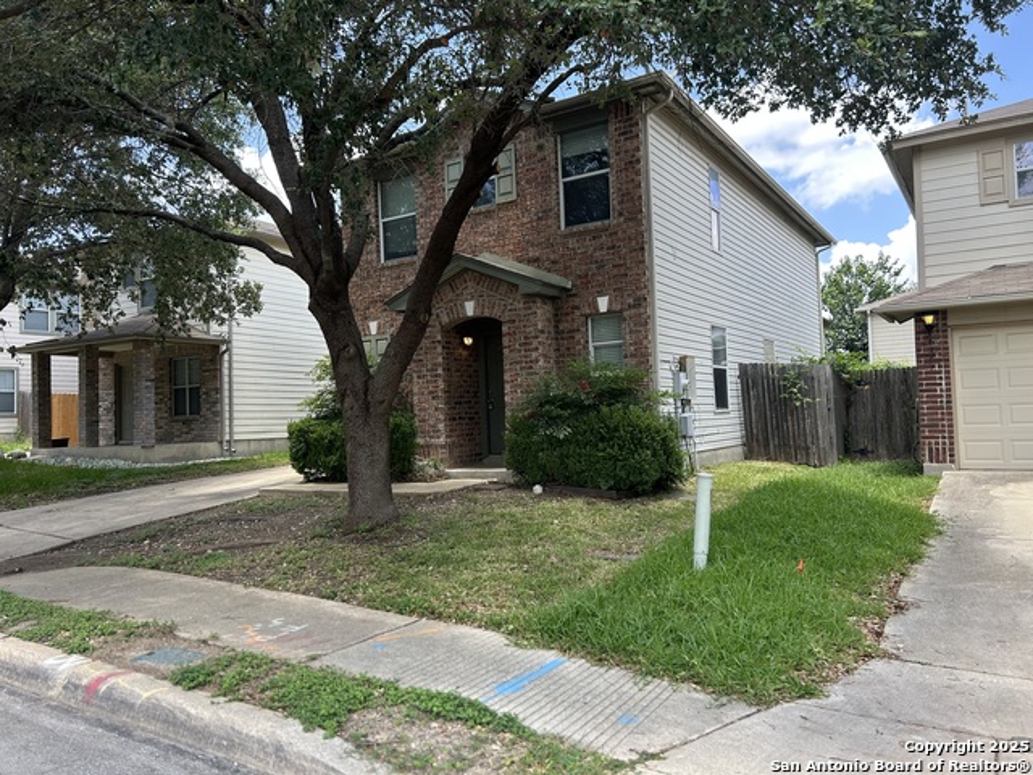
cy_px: 388
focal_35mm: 26
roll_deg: +1.3
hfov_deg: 67.3
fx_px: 776
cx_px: 516
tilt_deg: +2.8
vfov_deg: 53.1
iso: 50
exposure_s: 1/674
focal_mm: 5.7
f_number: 1.5
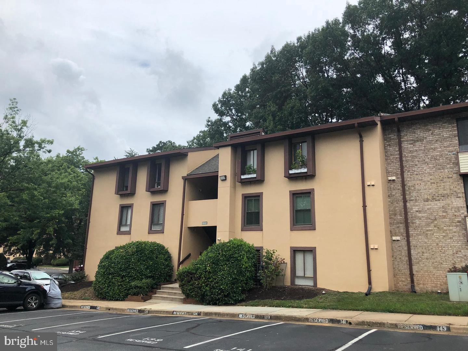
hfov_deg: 63.4
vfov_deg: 49.7
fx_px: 379
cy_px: 176
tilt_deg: +13.0
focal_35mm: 28
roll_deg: -1.7
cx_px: 234
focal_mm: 3.99
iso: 25
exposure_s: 1/2703
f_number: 1.8
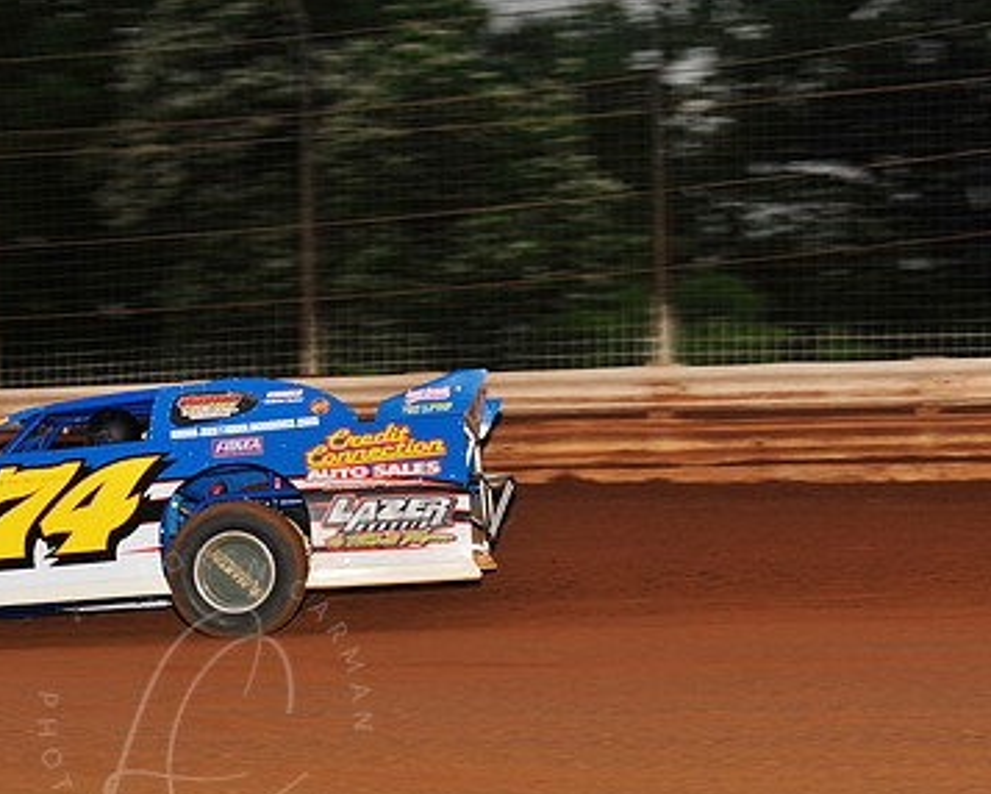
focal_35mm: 131
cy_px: 461
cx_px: 203
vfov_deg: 11.8
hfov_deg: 14.6
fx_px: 3844
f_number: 8
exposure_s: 1/320
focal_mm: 86
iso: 1000
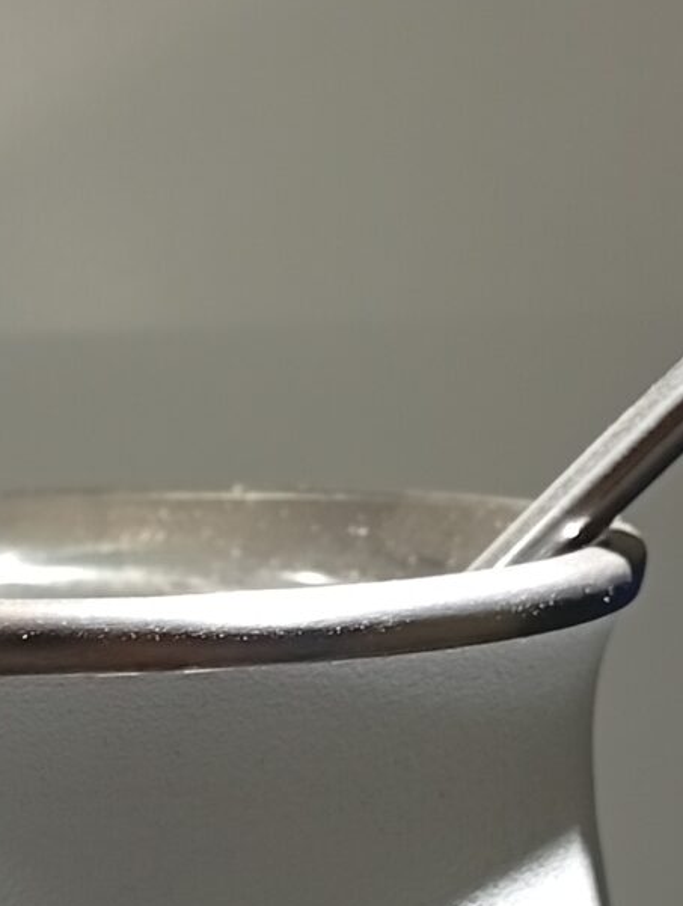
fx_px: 3016
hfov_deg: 12.9
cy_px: 369
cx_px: 378
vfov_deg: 17.1
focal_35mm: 115
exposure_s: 1/50
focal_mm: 3.98
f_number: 1.8
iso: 113
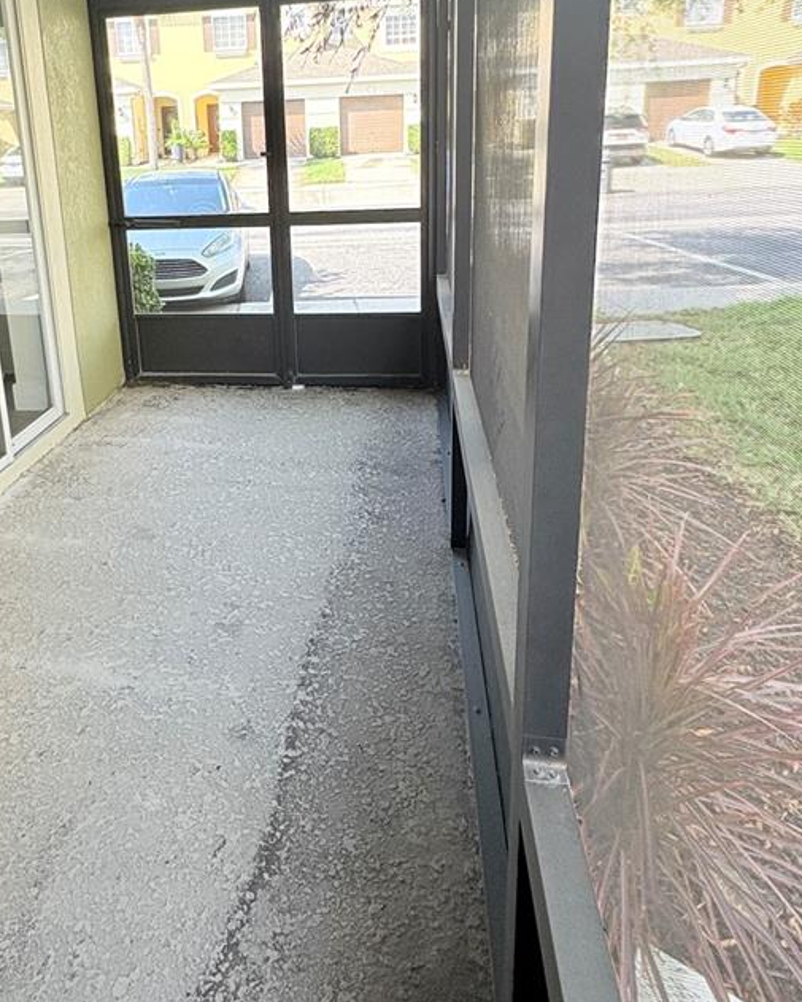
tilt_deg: -15.0
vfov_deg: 64.3
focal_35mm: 26
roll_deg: +1.6
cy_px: 332
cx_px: 270
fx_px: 771
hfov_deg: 53.9
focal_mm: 2.22
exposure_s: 1/154
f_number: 2.2
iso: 64
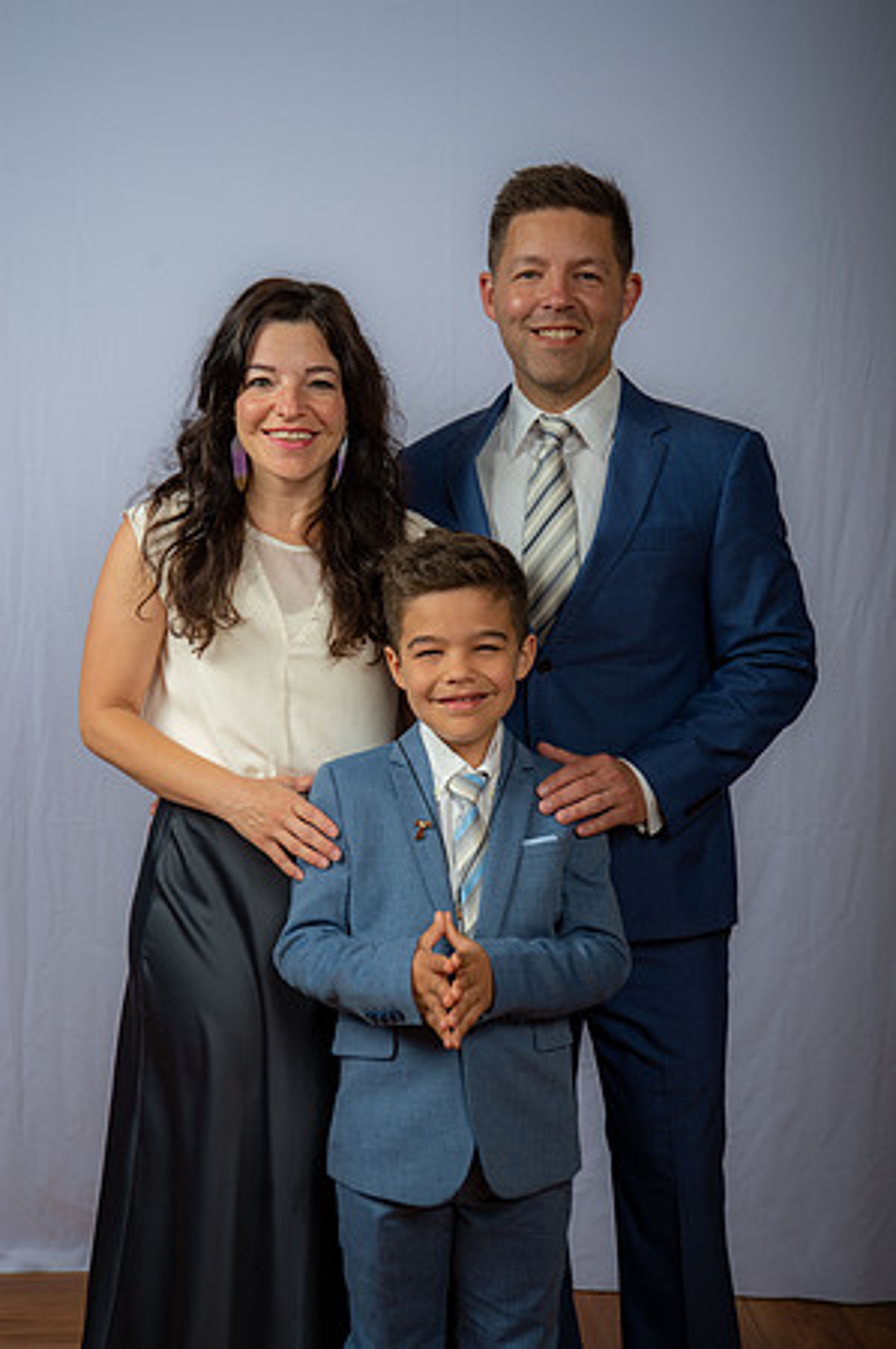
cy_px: 674
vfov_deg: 36.3
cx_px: 448
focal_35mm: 55
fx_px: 2058
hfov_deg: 24.6
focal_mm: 55
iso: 250
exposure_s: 1/200
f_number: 6.3
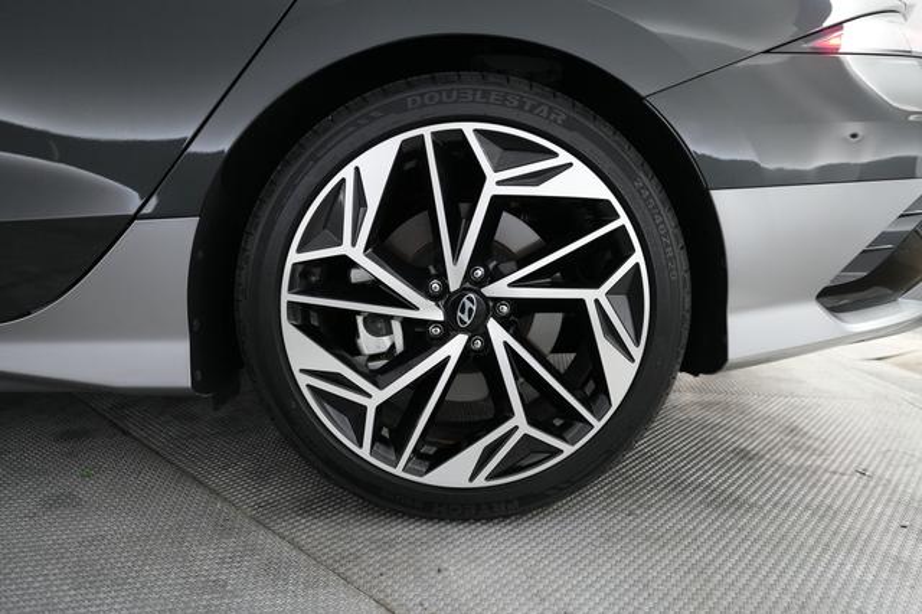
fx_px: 614
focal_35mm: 24
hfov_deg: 73.8
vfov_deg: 53.1
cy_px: 307
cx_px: 461
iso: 4000
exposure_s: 1/160
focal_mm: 24
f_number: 2.8
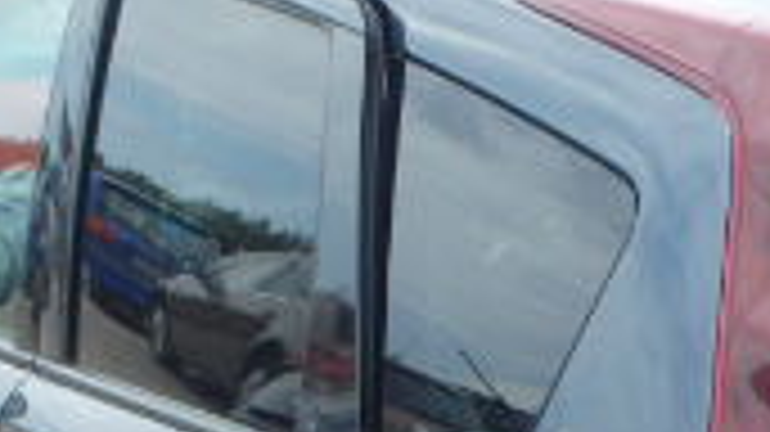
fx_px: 2326
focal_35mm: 114
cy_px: 855
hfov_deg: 18.0
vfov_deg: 9.9
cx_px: 896
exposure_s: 1/250
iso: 125
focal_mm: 5
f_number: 3.9
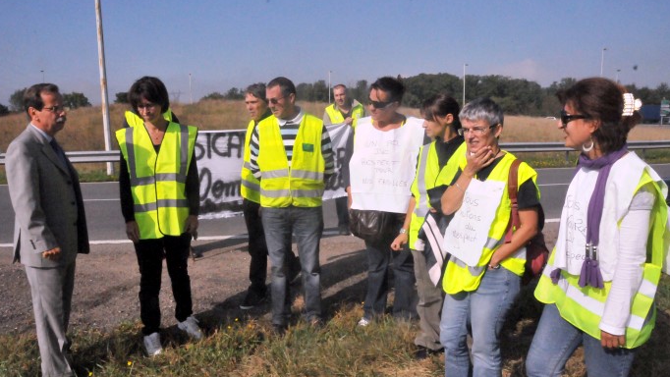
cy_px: 215
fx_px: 515
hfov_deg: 66.0
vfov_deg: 40.1
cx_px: 328
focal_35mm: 29
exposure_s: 1/2000
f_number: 22
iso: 3200
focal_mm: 18
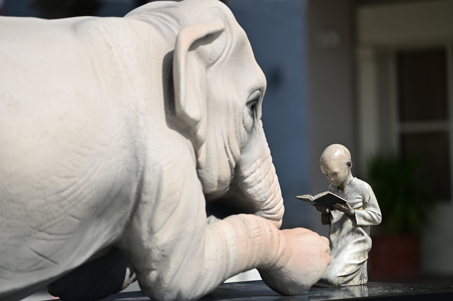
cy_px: 150
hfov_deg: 12.5
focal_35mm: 165
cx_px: 226
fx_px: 2075
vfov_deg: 8.3
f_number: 4
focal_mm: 165
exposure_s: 1/1600
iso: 100
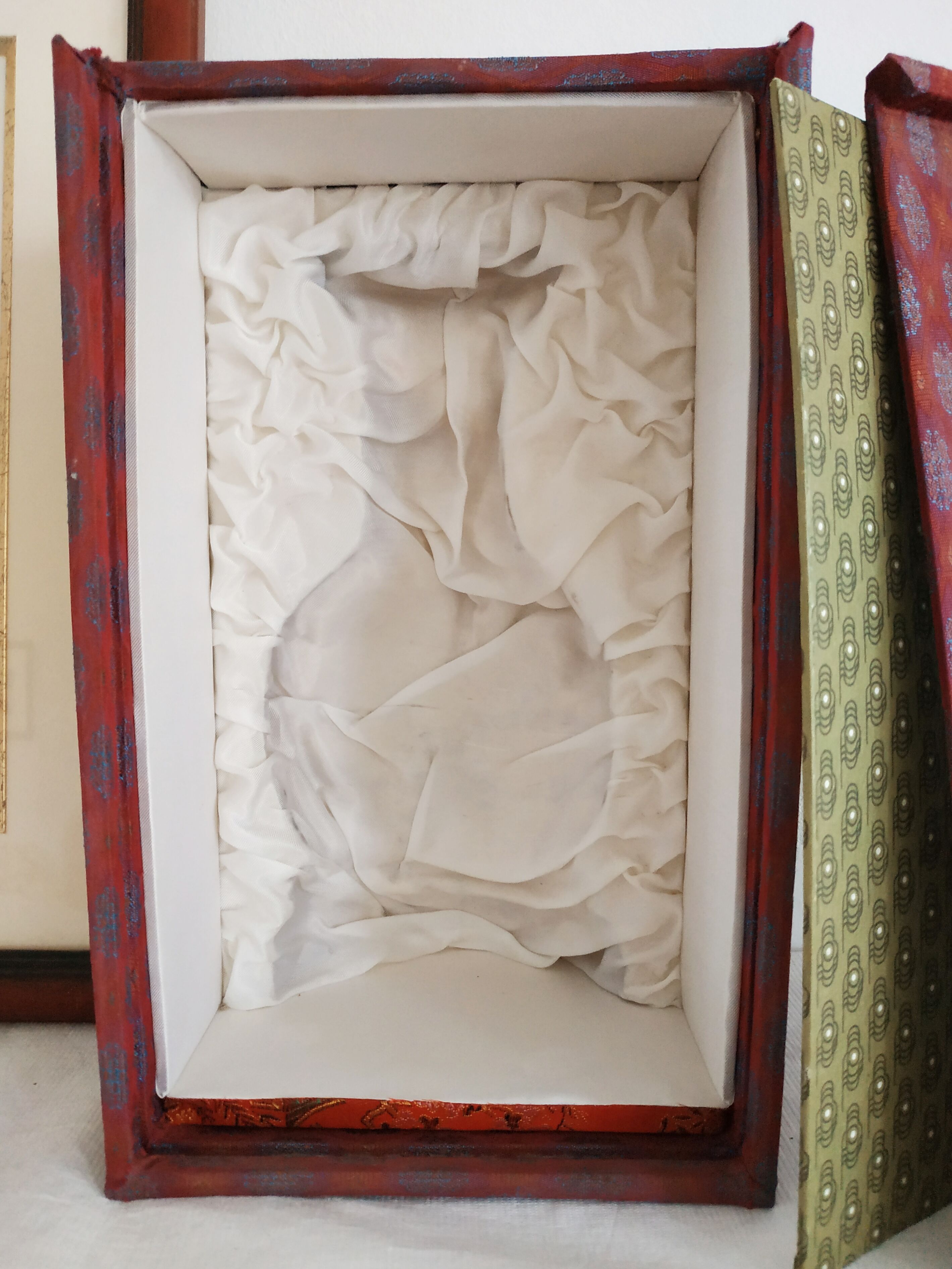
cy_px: 634
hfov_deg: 56.8
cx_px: 476
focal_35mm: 24
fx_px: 880
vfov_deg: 71.6
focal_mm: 3.94
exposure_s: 1/20
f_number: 1.9
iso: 640
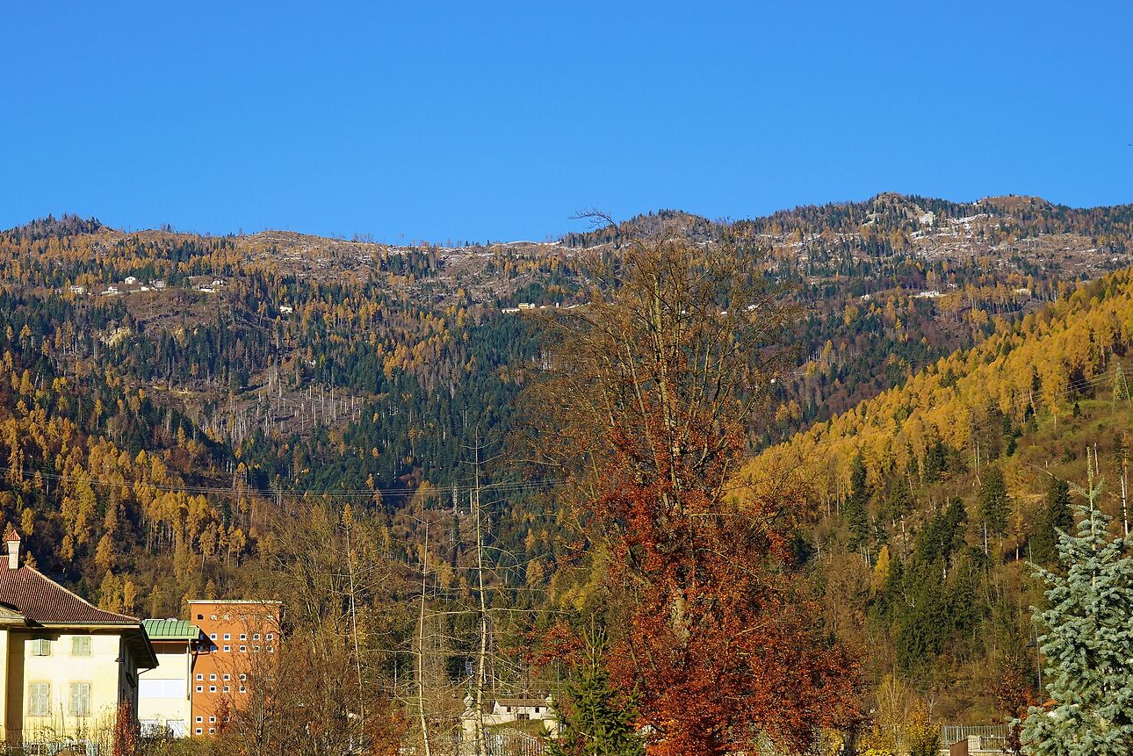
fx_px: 2518
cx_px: 257
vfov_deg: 17.0
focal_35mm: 80
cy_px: 498
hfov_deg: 25.0
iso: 100
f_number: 13
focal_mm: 43
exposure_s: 1/80
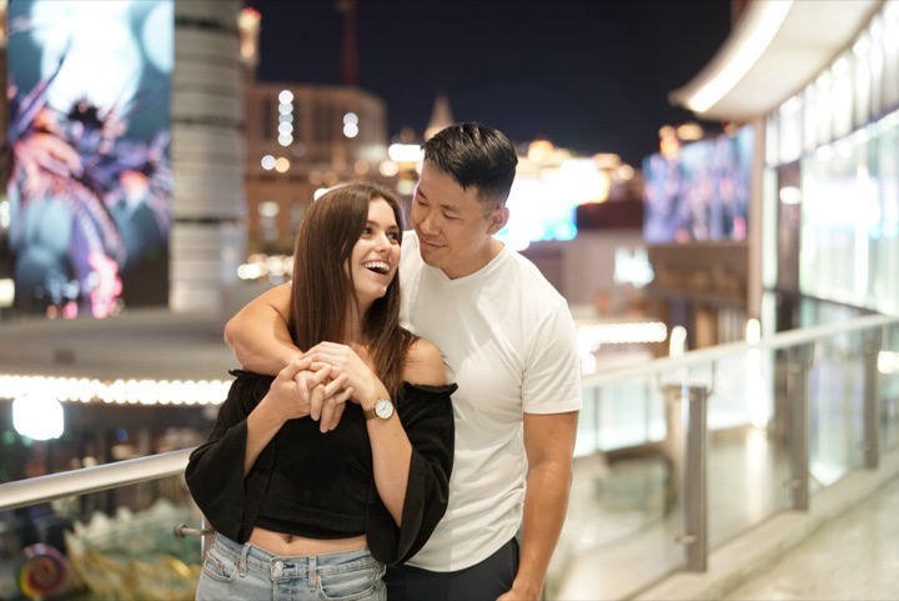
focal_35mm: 50
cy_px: 300
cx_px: 450
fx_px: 1249
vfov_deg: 27.0
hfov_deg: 39.6
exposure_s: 1/60
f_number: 1.6
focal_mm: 50
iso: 2000
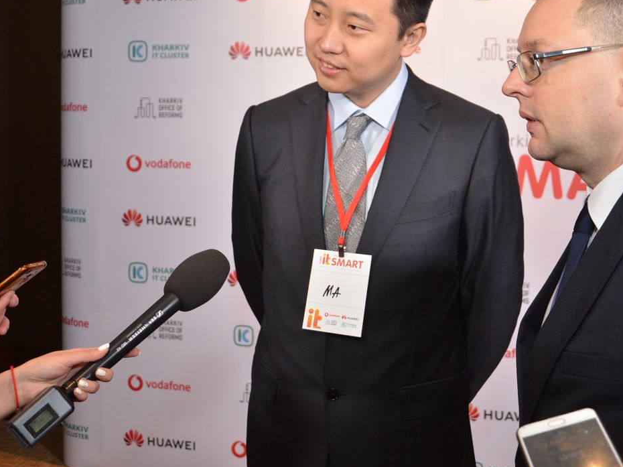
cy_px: 164
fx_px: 936
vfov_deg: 27.9
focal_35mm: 52
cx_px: 365
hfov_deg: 36.7
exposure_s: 1/200
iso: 800
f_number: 3.8
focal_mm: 24
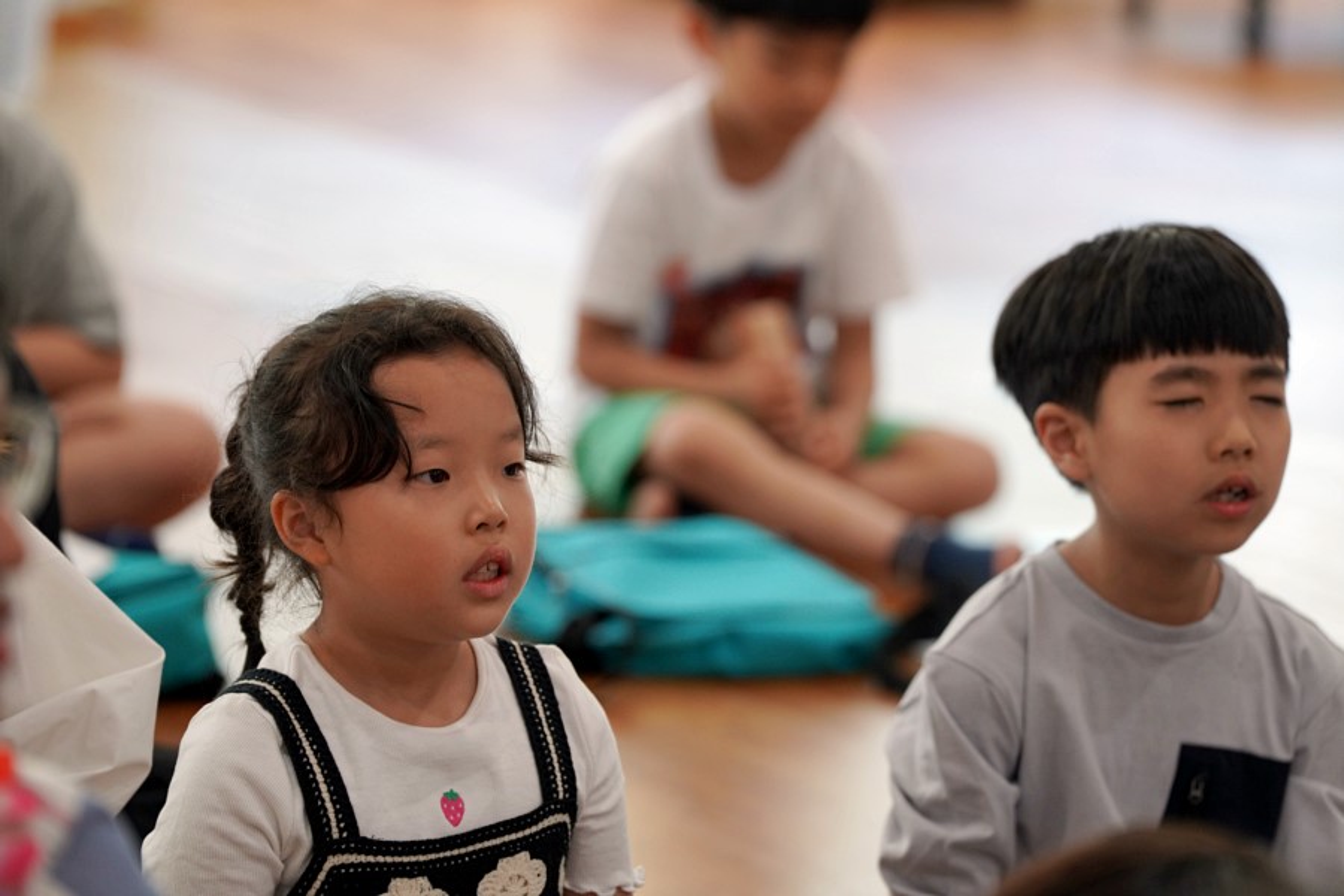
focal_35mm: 200
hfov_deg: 10.3
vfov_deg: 6.9
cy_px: 448
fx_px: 7466
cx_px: 672
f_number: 4
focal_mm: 200
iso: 1250
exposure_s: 1/250
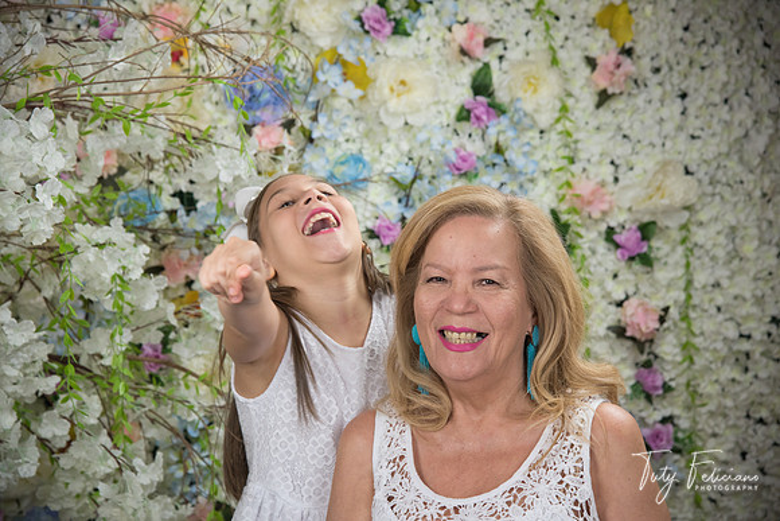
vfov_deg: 14.9
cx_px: 390
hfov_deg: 22.1
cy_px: 260
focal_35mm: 92
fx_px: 1994
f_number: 5
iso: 1250
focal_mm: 92
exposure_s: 1/125
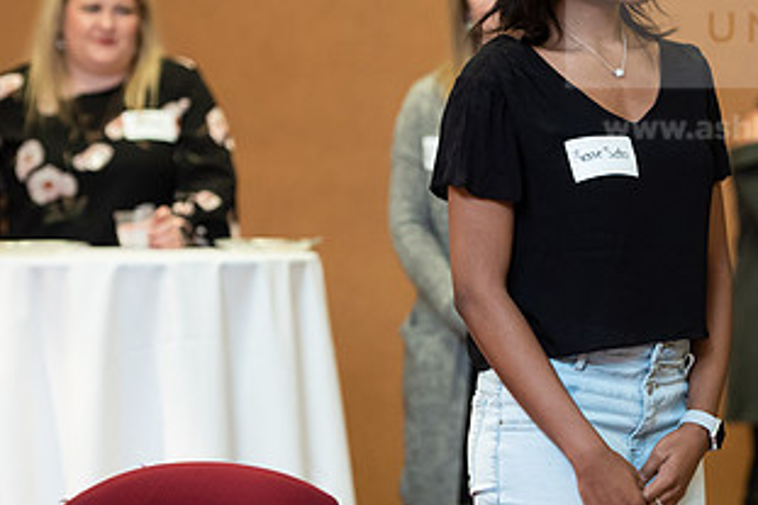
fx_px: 4125
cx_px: 492
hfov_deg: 10.5
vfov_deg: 7.0
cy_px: 179
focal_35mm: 196
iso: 2000
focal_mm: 105
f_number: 2.8
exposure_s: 1/200
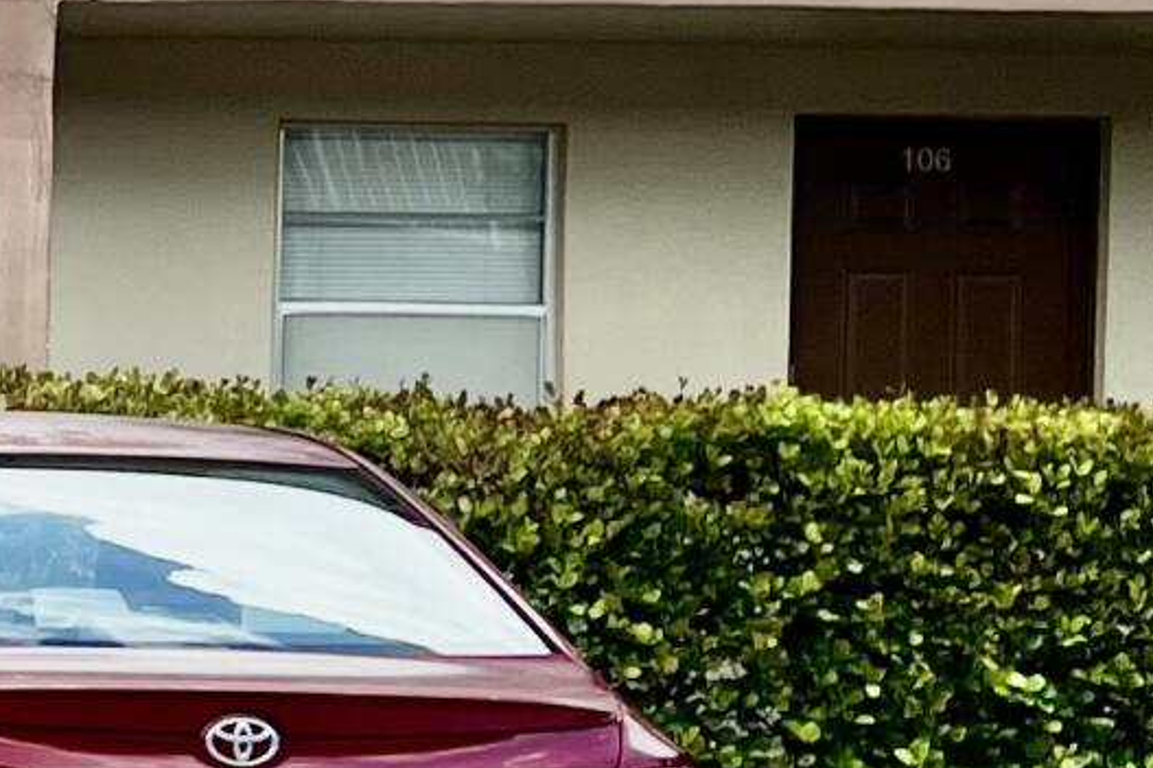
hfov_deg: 11.7
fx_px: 4930
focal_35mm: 154
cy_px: 368
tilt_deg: +0.0
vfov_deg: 8.9
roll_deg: +0.3
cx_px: -1258
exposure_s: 1/3460
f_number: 1.5
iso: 50
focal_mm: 5.7
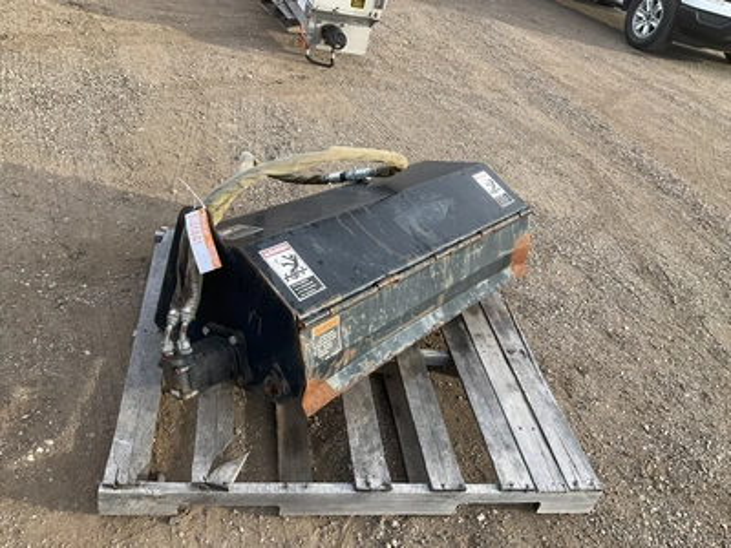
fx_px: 612
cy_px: 274
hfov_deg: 61.7
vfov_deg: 48.2
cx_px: 366
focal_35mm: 29
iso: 25
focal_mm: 3
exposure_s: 1/342
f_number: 1.8
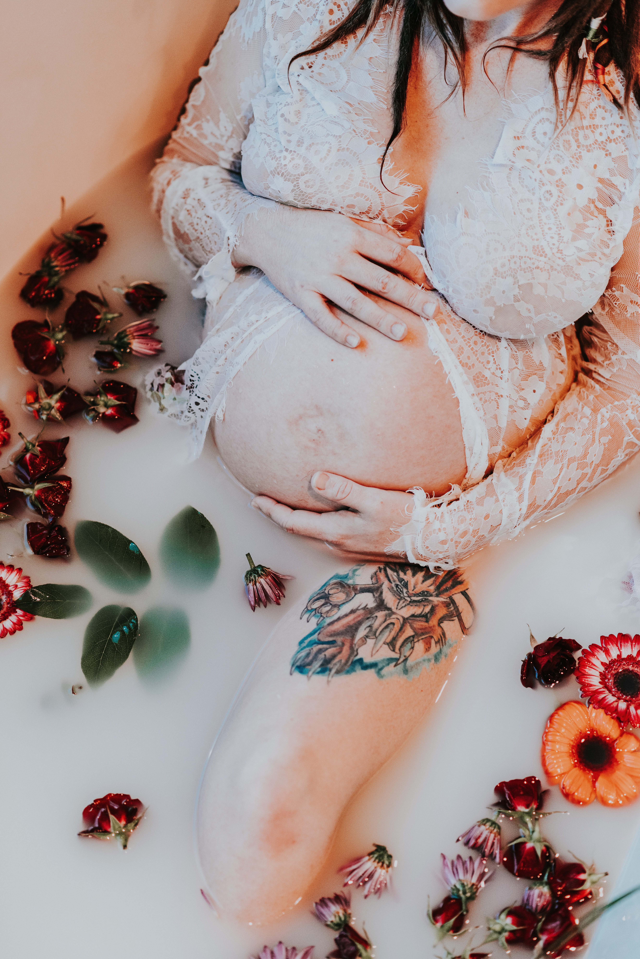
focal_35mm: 85
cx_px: 320
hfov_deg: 16.1
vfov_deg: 23.9
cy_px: 480
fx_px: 2265
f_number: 2.4
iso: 800
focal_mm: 85
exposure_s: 1/350
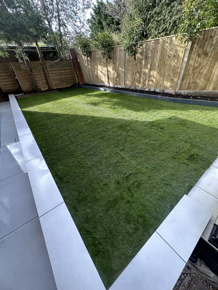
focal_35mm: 14
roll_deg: +2.9
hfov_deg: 85.7
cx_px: 109
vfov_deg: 102.1
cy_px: 145
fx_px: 118
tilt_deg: -35.3
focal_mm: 2.22
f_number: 2.2
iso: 40
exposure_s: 1/128
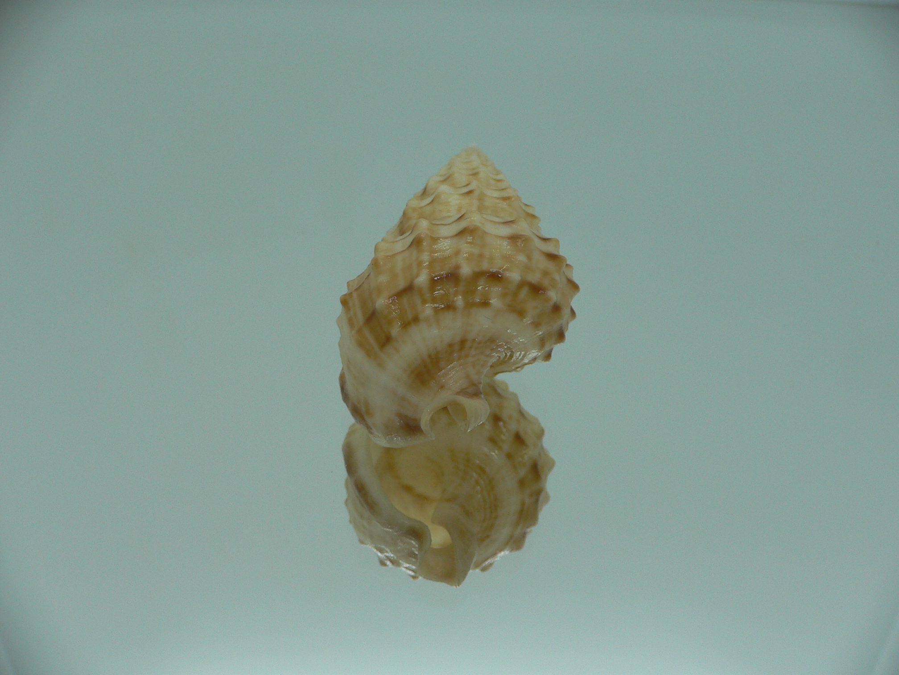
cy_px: 338
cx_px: 450
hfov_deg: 52.6
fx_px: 909
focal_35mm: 35
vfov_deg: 40.7
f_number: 2.8
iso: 80
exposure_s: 1/60
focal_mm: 4.6
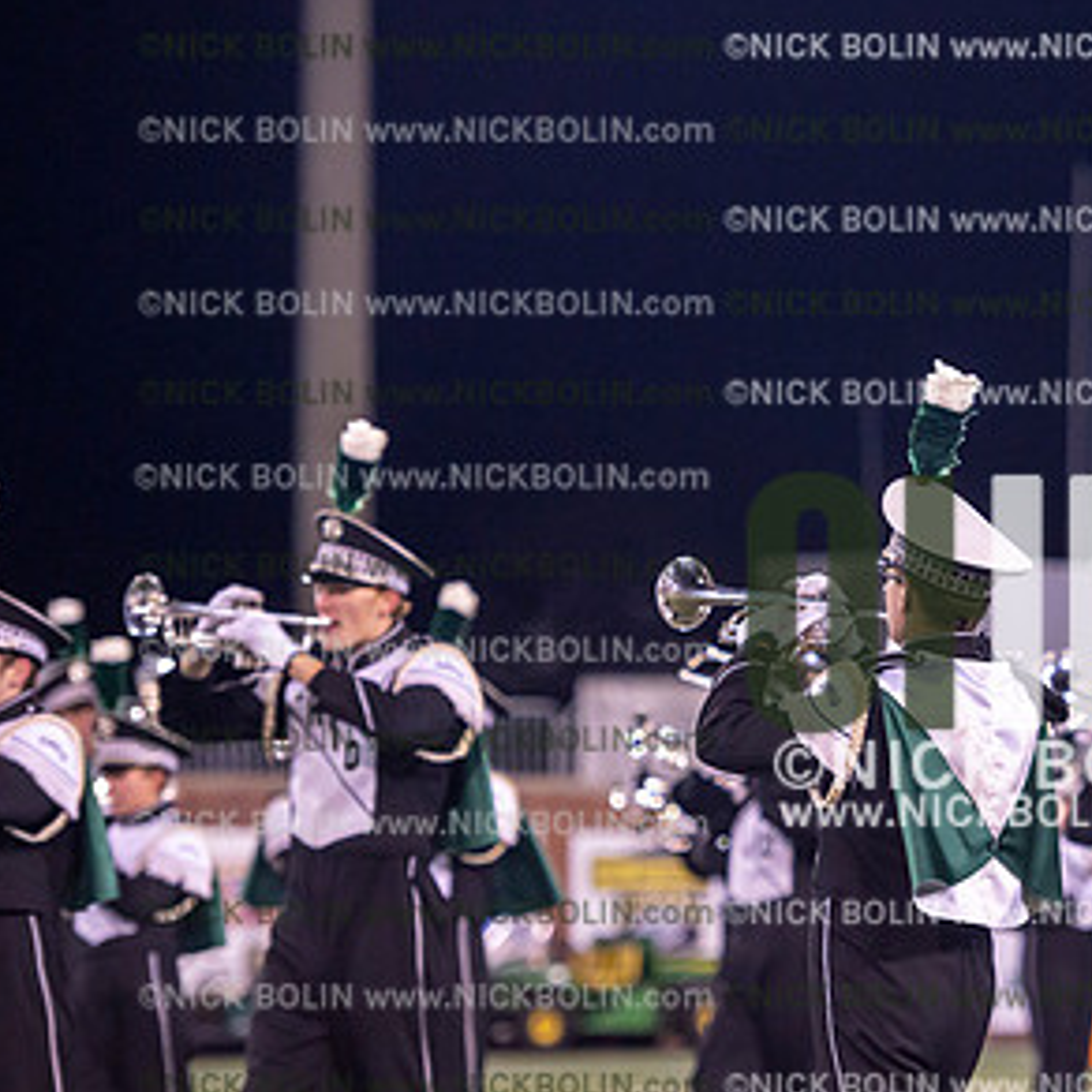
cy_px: 653
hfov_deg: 7.7
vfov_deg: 7.7
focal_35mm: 228
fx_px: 8137
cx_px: 1010
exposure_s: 1/1250
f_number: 2.8
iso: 2500
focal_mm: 135
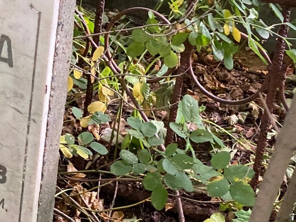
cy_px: 99
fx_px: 1146
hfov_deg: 14.3
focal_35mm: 134
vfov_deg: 11.1
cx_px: -42
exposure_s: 1/58
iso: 640
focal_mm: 6
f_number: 2
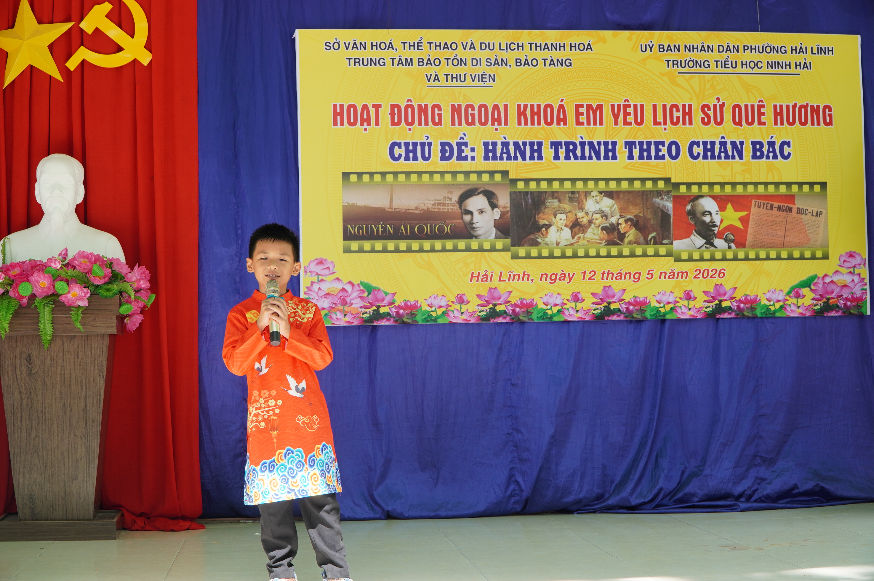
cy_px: 296
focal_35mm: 52
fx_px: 1261
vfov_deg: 25.9
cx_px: 429
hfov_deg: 38.2
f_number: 5.6
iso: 100
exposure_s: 1/100
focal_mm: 34
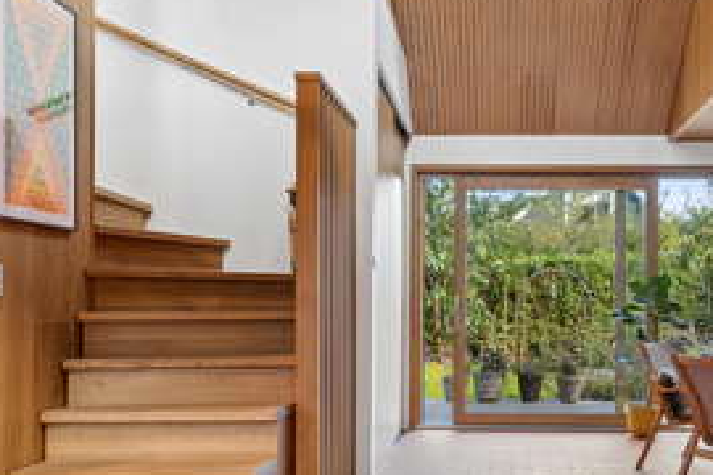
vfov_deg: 30.9
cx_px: 494
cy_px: 309
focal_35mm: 43
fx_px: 855
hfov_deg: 44.4
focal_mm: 18.5
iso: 200
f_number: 8
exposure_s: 1/3.33
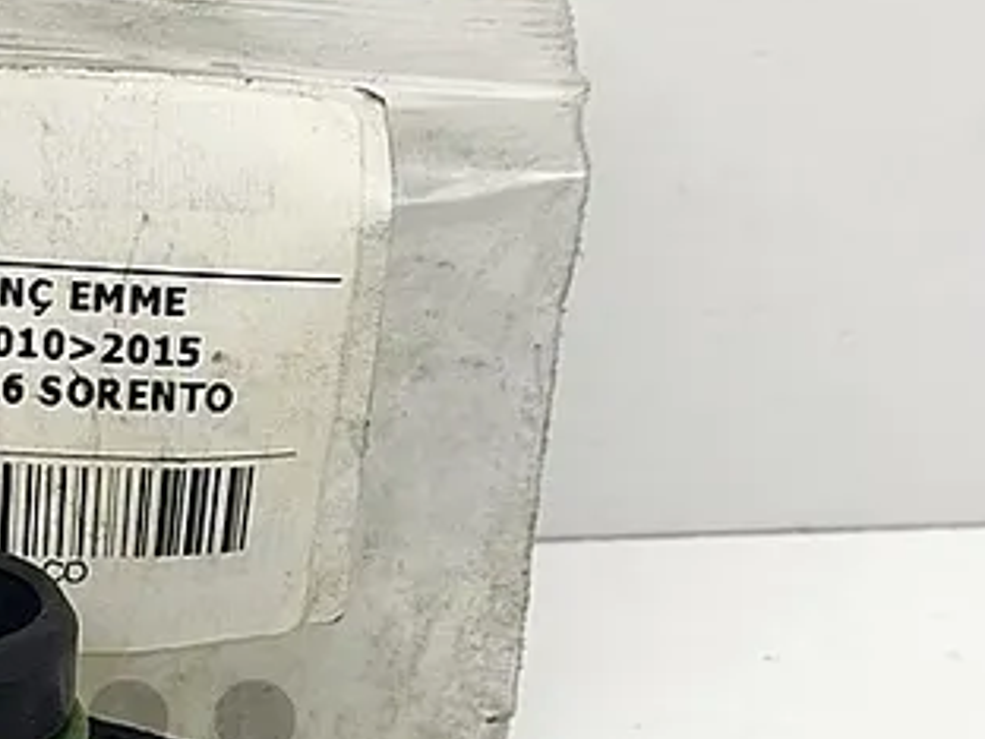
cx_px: -117
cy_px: 565
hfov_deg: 18.8
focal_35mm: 100
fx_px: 2846
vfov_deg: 14.7
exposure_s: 1/175
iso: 100
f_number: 1.79
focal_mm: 4.74
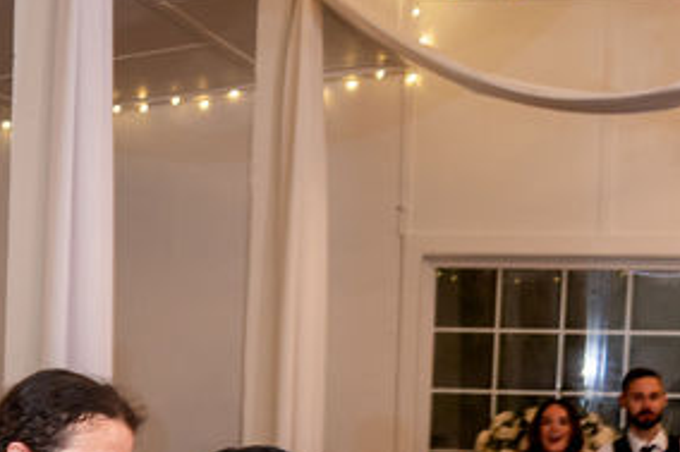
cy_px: 692
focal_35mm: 130
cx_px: 55
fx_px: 2454
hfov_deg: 15.6
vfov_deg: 10.2
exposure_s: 1/50
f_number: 3.5
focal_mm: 24
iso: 200
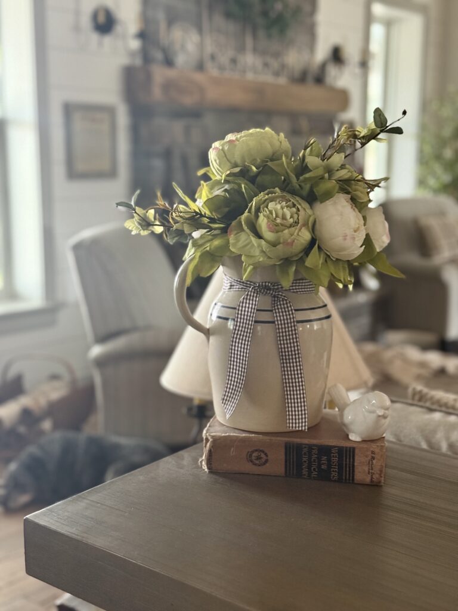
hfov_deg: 30.3
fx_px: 847
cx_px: 229
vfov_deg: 39.7
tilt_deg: -9.8
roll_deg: -0.5
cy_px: 306
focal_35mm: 48
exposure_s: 1/33
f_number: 1.78
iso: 500
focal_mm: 6.76
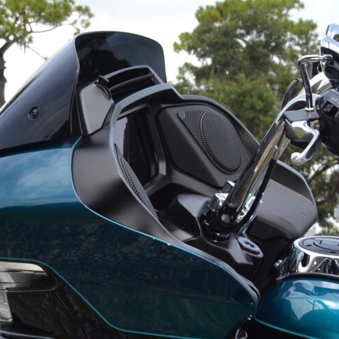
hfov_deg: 14.2
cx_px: 522
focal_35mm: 114
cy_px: 419
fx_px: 1263
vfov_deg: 14.7
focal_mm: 22
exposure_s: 1/200
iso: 100
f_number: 7.1
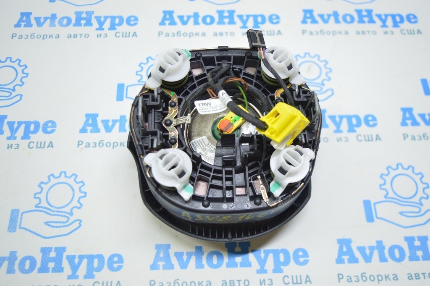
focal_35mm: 38
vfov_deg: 35.4
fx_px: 448
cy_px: 143
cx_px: 215
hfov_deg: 51.3
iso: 400
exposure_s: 1/40
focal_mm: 25
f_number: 4
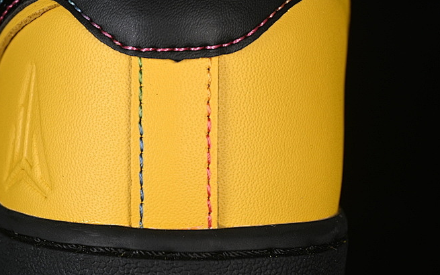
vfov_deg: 10.4
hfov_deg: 16.6
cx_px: 167
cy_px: 110
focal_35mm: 126
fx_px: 1511
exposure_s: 1/80
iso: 160
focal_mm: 50
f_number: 7.1
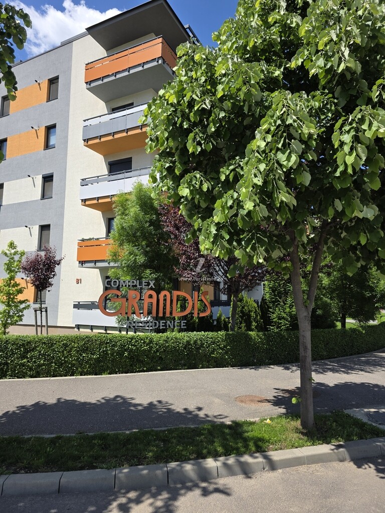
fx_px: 341
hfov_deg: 58.9
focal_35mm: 23
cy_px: 256
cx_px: 192
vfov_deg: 73.9
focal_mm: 6.3
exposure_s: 1/3891
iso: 80
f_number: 1.7
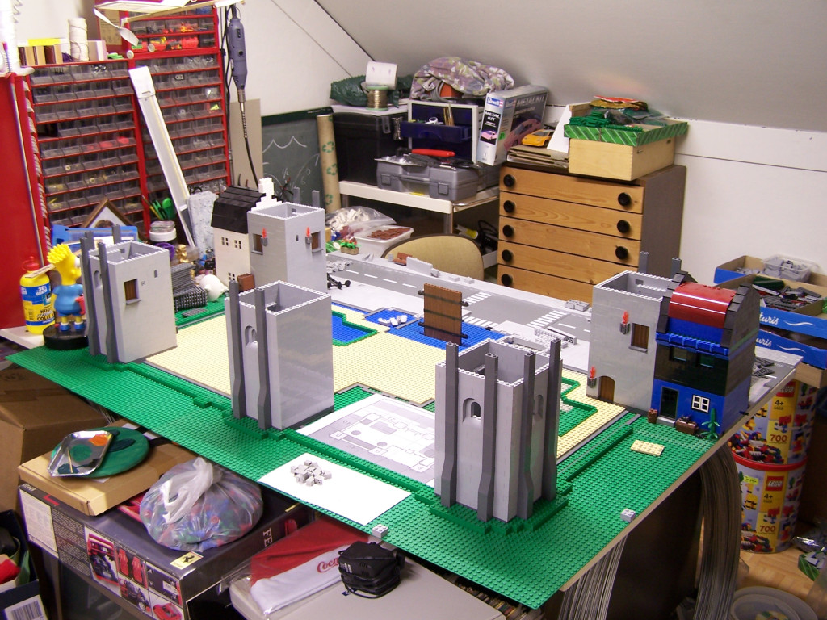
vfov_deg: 37.7
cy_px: 310
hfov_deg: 49.0
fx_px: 908
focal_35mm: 38
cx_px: 414
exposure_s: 1/4
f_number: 2.8
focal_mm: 6.3
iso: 80
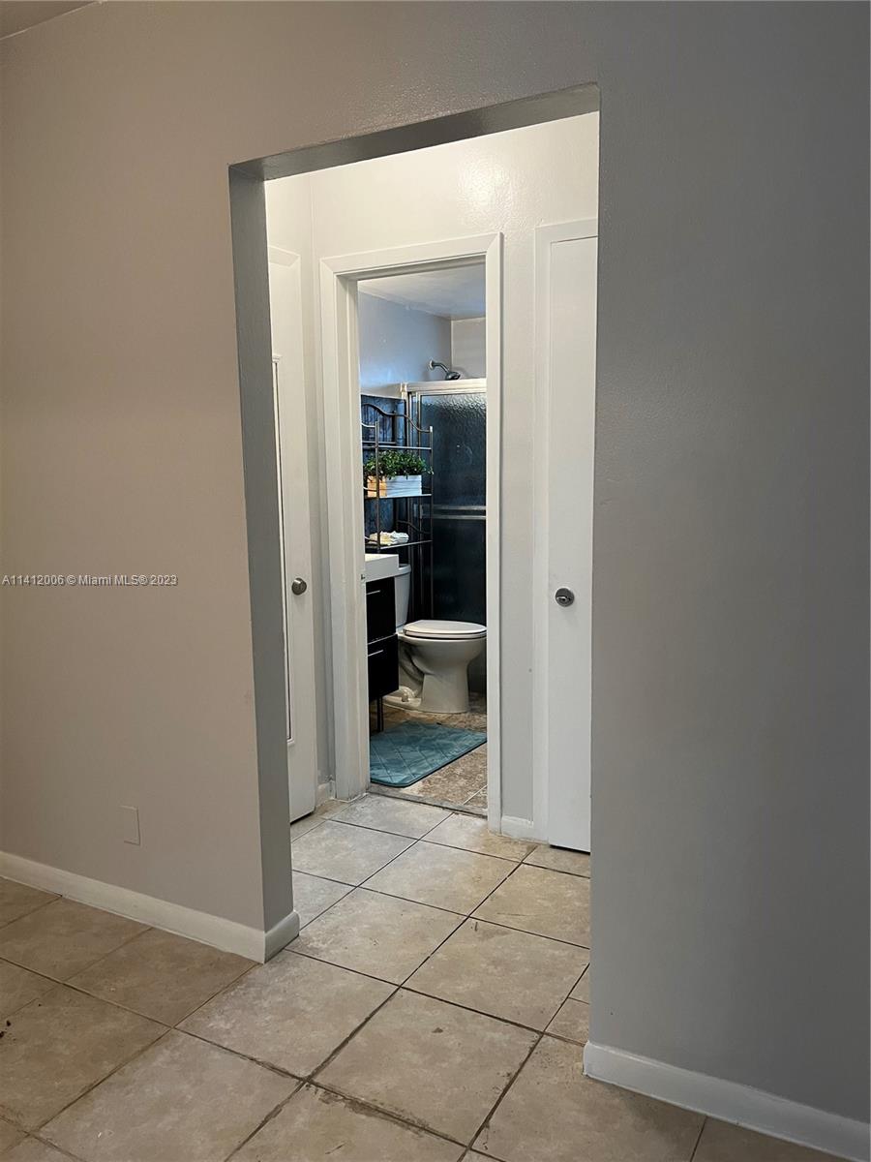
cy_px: 581
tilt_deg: -8.2
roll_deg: +0.8
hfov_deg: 53.1
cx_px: 436
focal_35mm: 26
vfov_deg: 67.3
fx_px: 872
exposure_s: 1/60
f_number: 1.6
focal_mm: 5.1
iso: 100
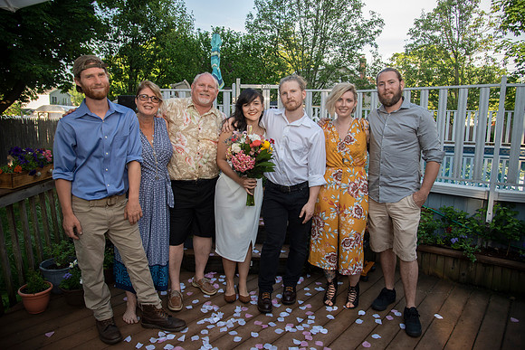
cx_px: 262
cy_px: 175
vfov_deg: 53.2
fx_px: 350
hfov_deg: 73.7
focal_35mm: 24
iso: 100
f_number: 4
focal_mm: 24
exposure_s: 1/200
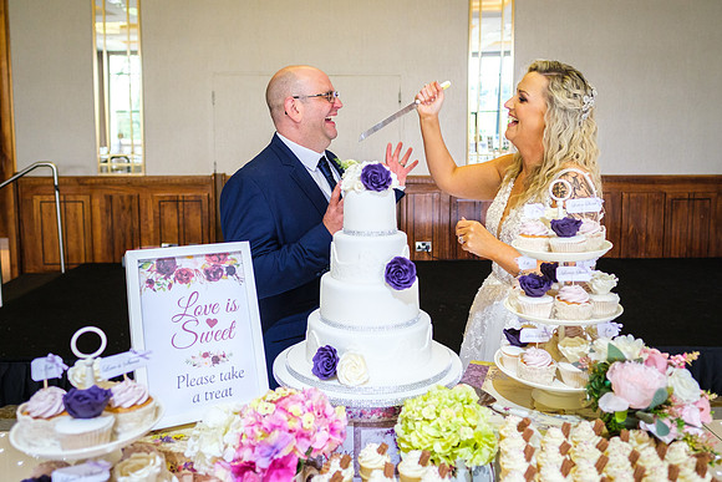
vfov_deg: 43.6
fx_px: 600
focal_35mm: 30
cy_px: 195
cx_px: 372
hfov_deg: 62.1
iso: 1600
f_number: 2
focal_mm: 16
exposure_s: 1/160
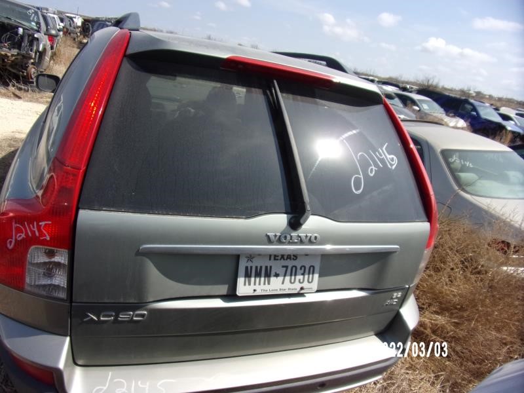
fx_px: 363
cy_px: 196
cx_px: 262
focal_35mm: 24
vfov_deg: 56.8
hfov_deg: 71.6
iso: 80
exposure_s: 1/1200
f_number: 3.3
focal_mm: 4.3
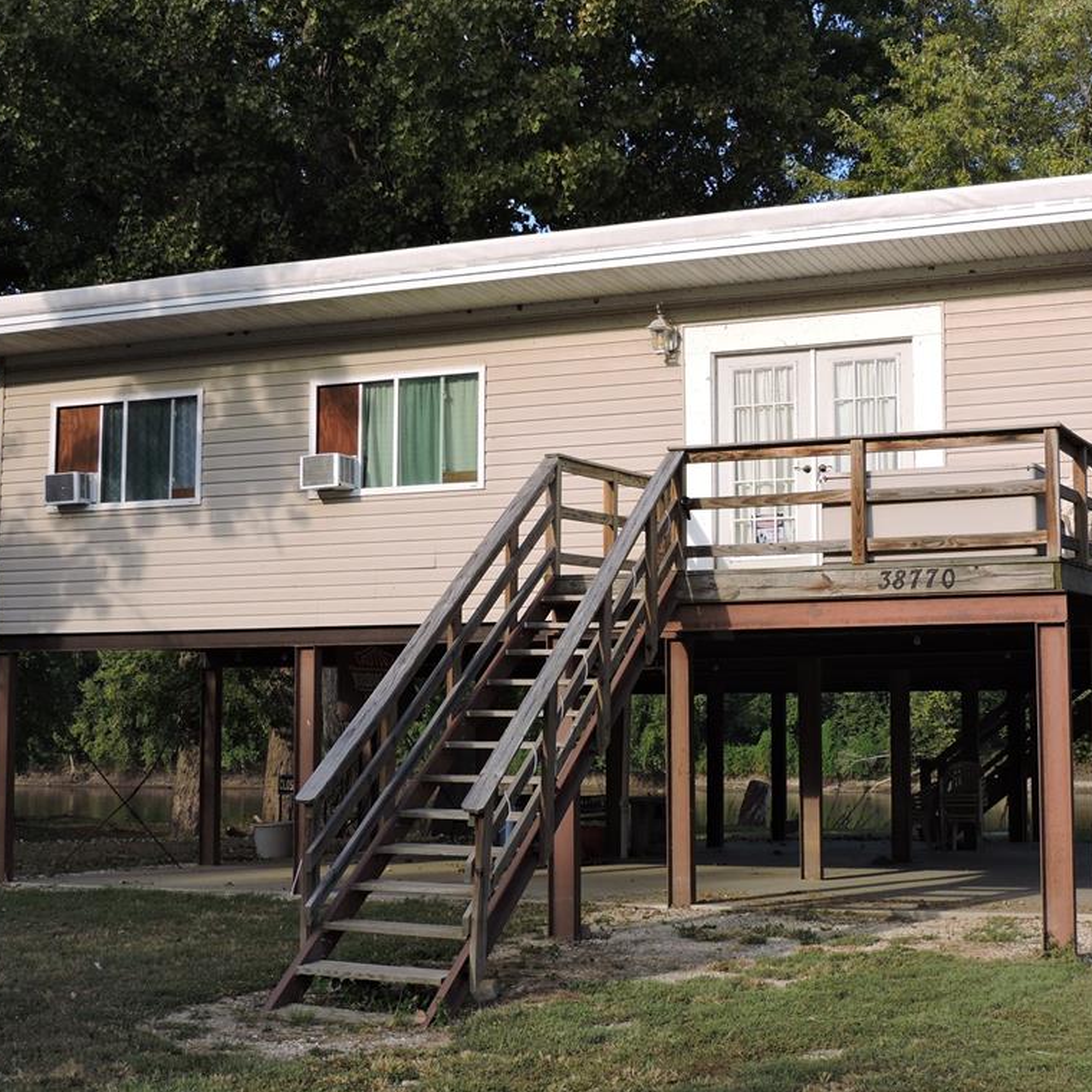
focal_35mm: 56
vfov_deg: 30.6
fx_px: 1999
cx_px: 602
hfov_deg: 30.5
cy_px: 543
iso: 100
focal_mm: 8.4
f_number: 3.5
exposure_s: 1/500
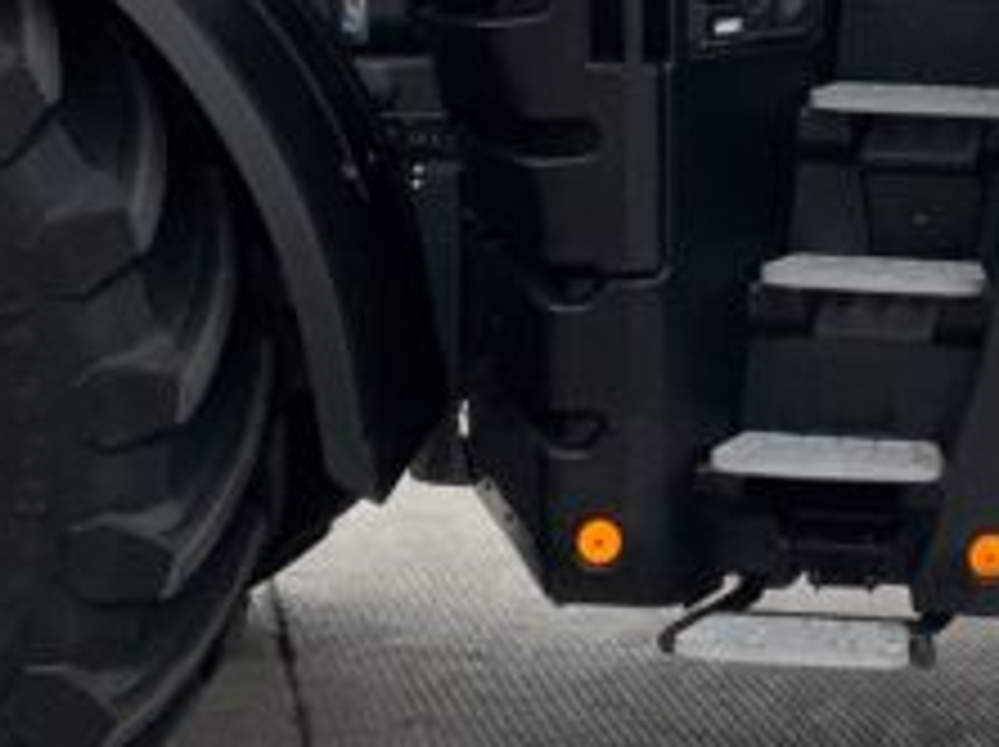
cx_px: 1053
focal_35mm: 134
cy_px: -225
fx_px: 3863
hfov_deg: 14.4
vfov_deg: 10.8
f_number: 1.8
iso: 16
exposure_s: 1/297
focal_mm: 3
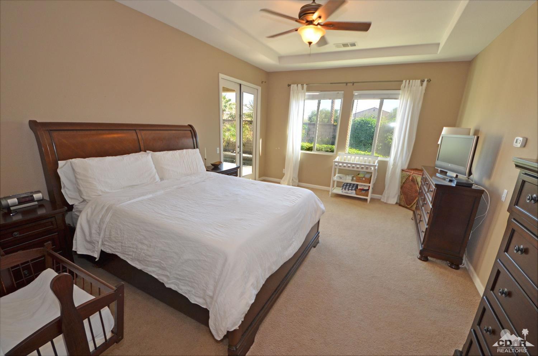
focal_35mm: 14
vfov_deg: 79.9
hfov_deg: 103.4
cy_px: 178
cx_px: 269
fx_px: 212
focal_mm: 9.5
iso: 100
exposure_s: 1/45
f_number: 6.7
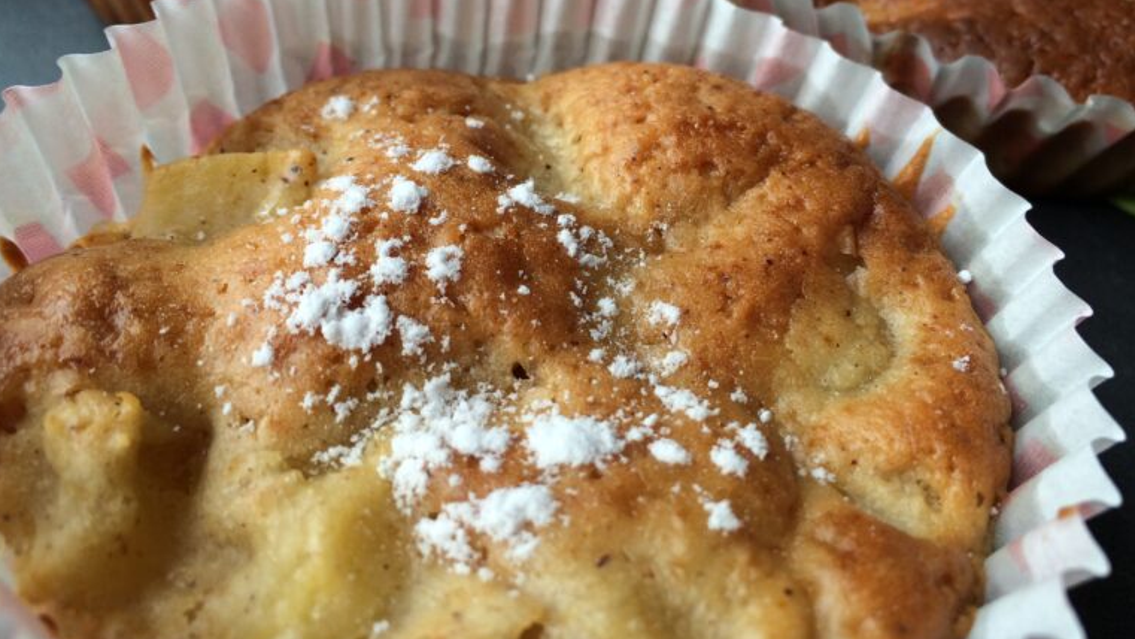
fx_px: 993
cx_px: 565
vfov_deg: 35.5
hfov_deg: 59.5
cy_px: 248
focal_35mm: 33
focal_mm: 4.12
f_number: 2.2
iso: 32
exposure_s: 1/224
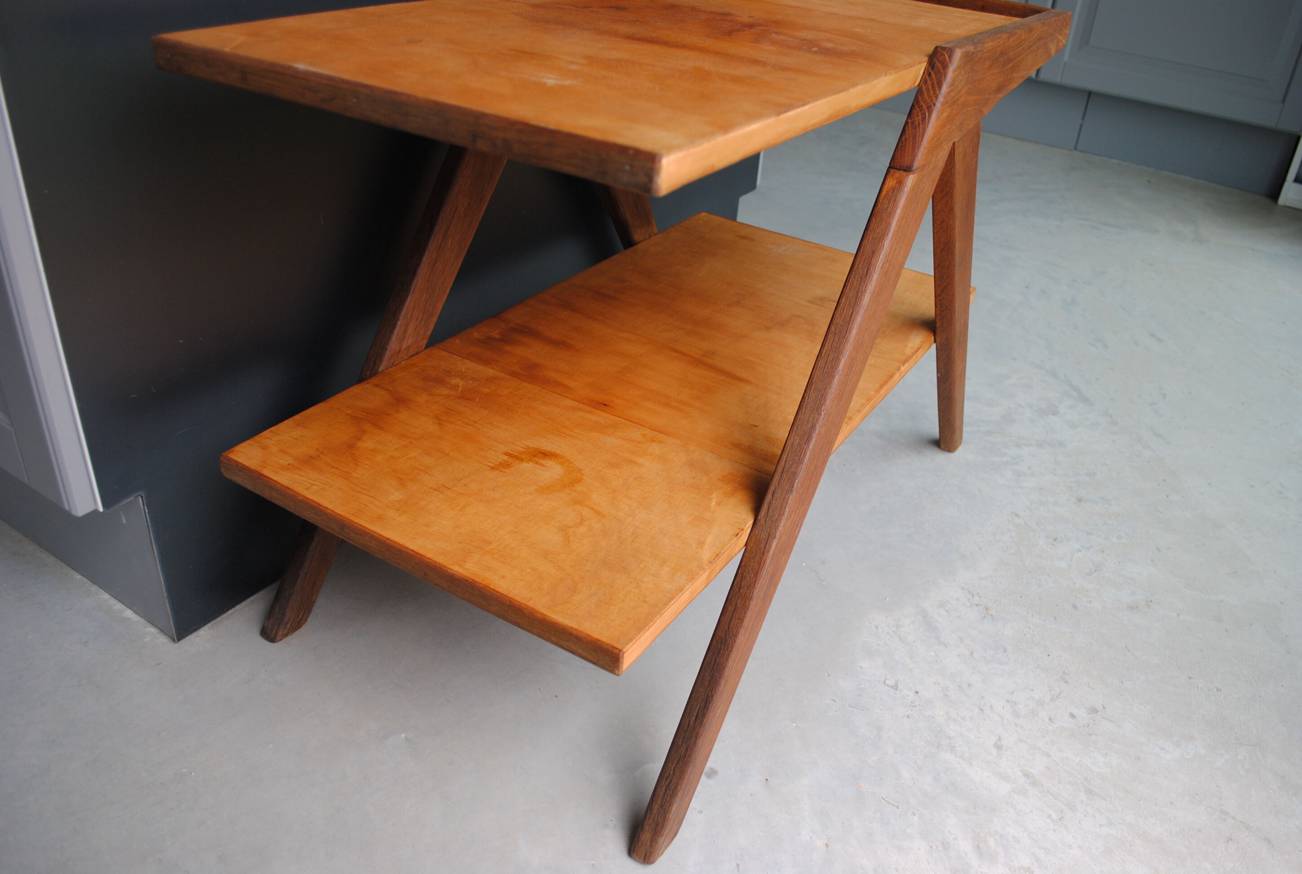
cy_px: 437
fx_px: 979
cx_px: 651
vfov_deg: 48.1
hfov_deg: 67.3
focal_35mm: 27
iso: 200
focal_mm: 18
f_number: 4.5
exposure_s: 1/80
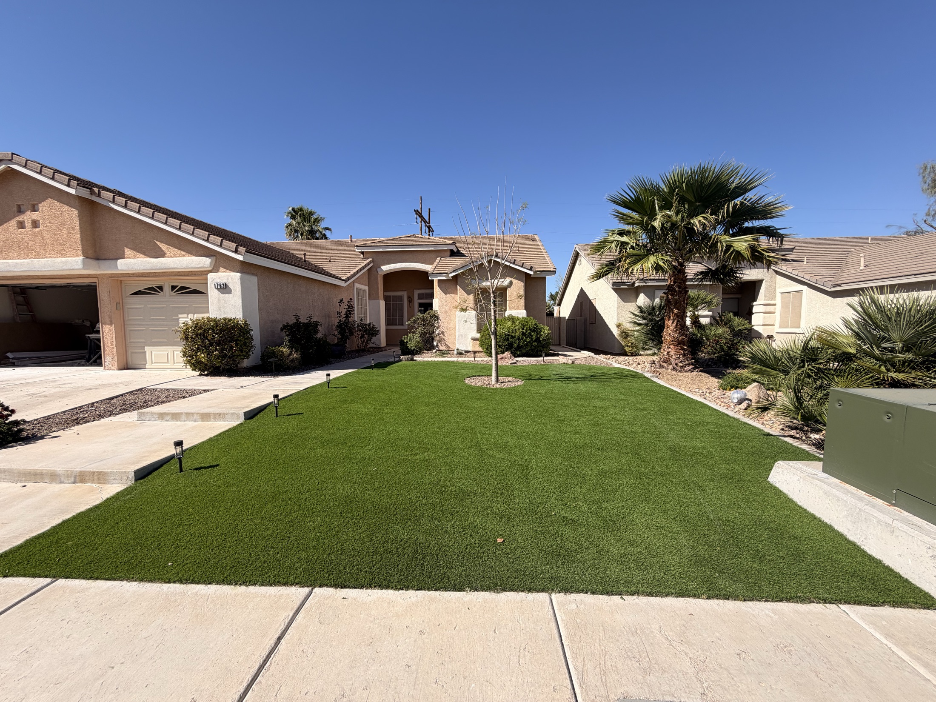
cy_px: 351
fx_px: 379
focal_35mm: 14
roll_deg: +0.9
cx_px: 468
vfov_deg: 85.7
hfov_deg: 102.1
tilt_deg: -3.8
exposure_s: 1/770
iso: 20
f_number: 2.2
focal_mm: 2.22
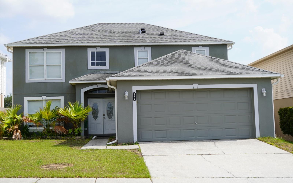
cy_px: 91
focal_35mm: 48
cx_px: 146
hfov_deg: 41.8
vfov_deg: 26.9
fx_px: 383
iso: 100
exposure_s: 1/500
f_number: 5.6
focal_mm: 47
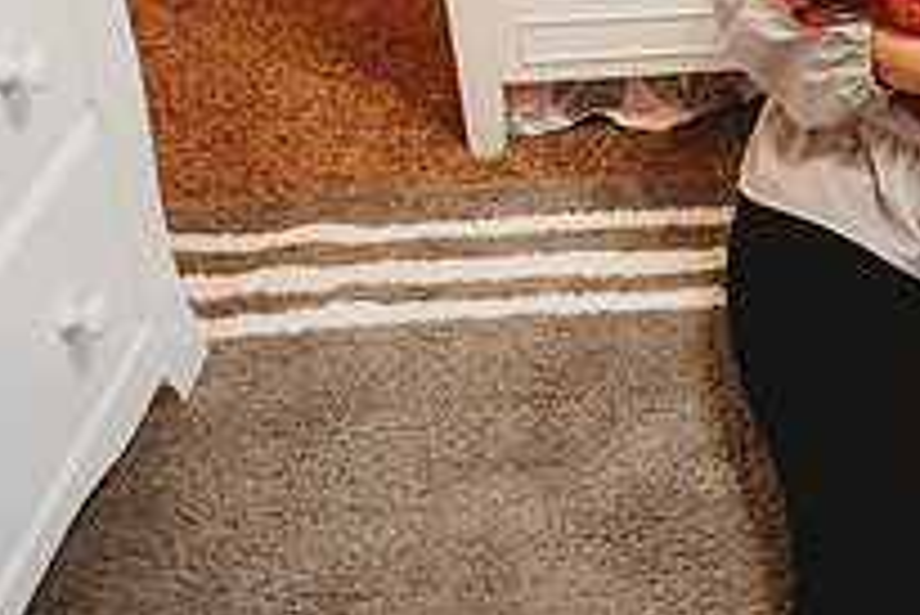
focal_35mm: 68
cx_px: 1117
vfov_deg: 18.4
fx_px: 1739
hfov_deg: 26.2
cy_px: -218
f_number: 1.8
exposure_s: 1/160
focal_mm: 24
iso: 1250
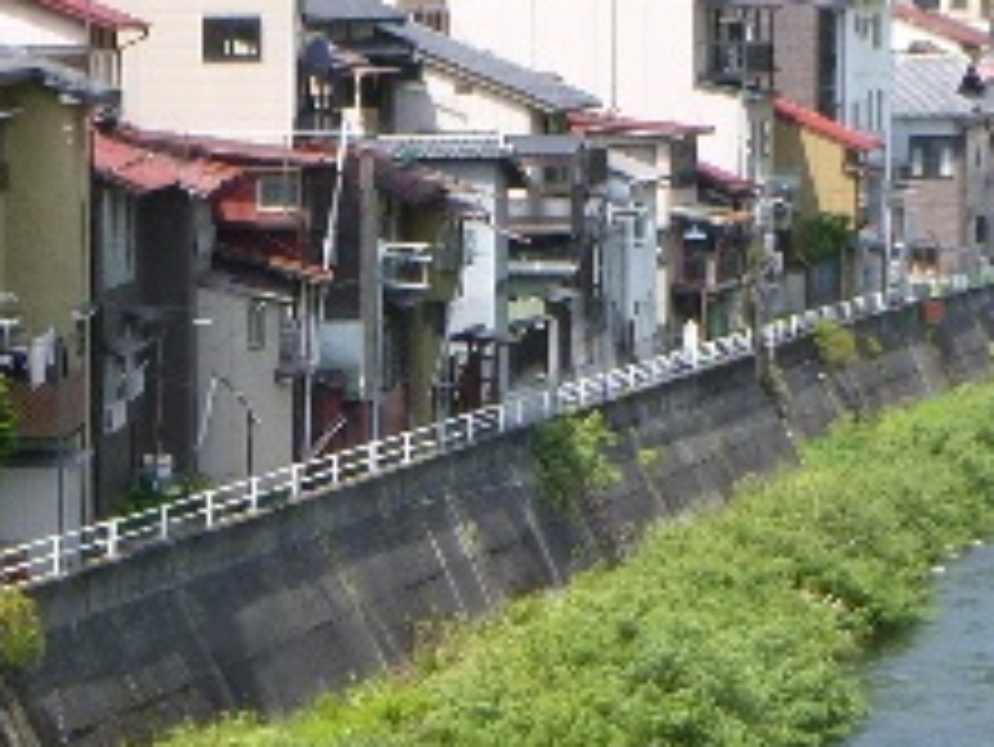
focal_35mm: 176
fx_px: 5057
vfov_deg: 8.4
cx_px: 594
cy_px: 724
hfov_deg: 11.2
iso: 100
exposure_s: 1/200
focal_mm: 6.8
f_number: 4.5
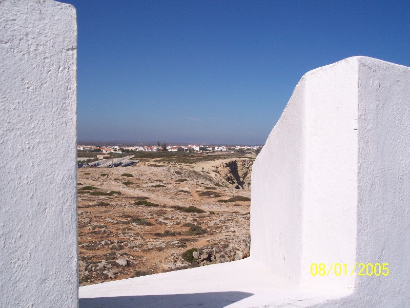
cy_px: 154
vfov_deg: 37.7
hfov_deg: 49.0
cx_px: 205
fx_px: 450
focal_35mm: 38
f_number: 4.8
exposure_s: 1/1000
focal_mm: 8
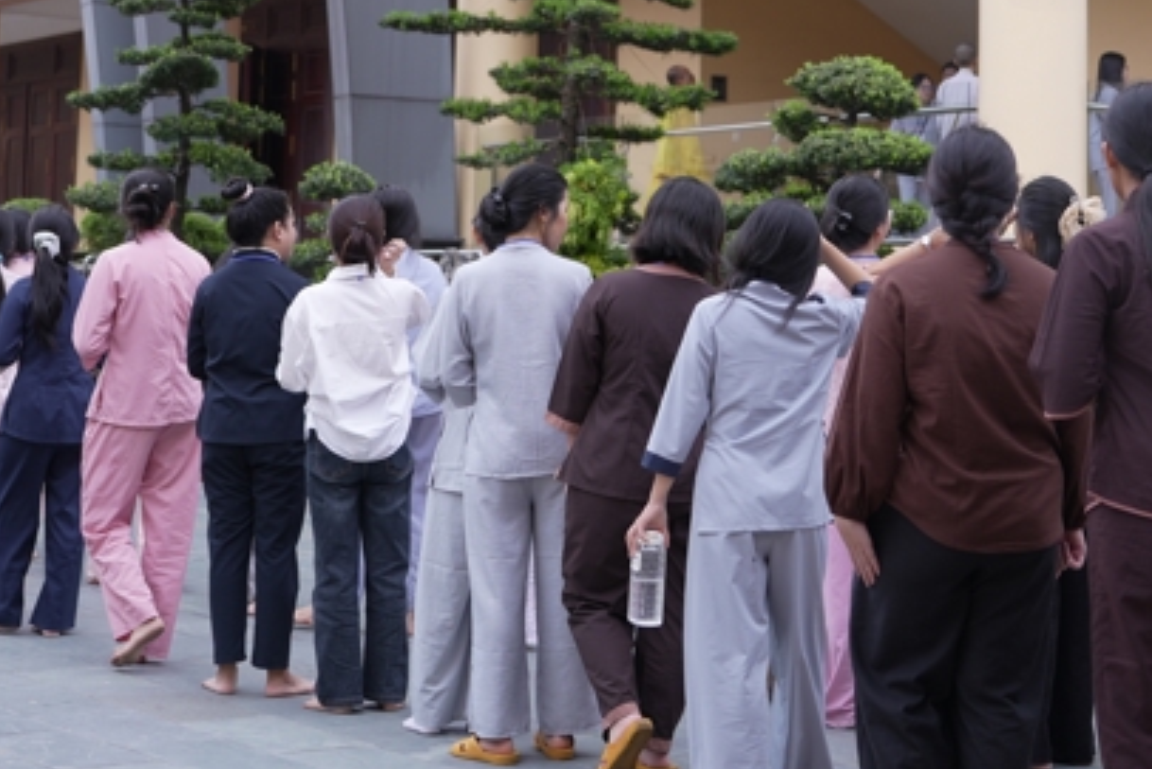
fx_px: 2689
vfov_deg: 15.8
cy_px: -77
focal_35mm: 84
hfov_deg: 24.2
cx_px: 651
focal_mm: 35
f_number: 2.8
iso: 160
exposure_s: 1/1000
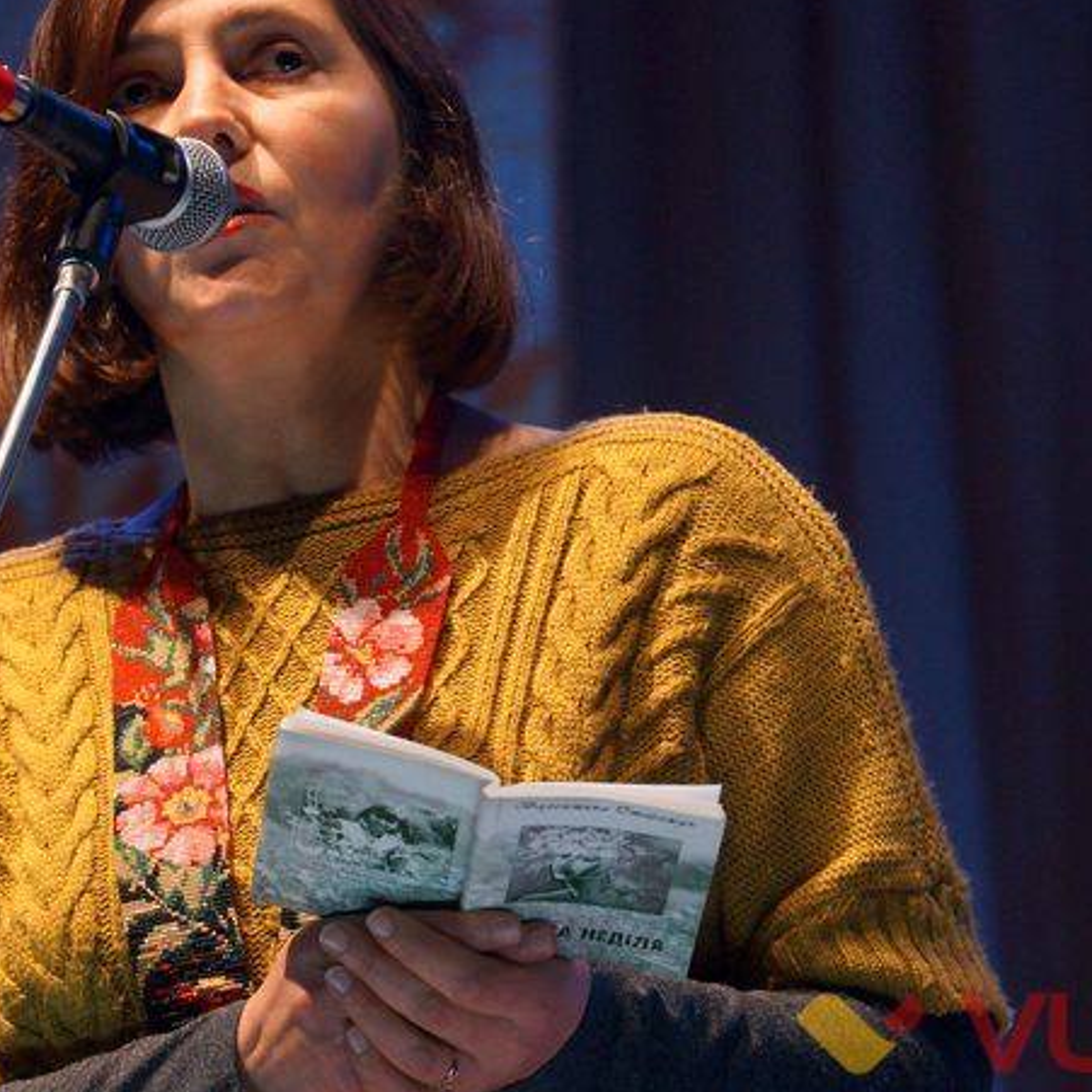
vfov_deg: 6.9
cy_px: 542
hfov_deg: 6.9
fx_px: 9065
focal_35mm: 254
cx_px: 407
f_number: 5.6
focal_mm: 100
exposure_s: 1/160
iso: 1250
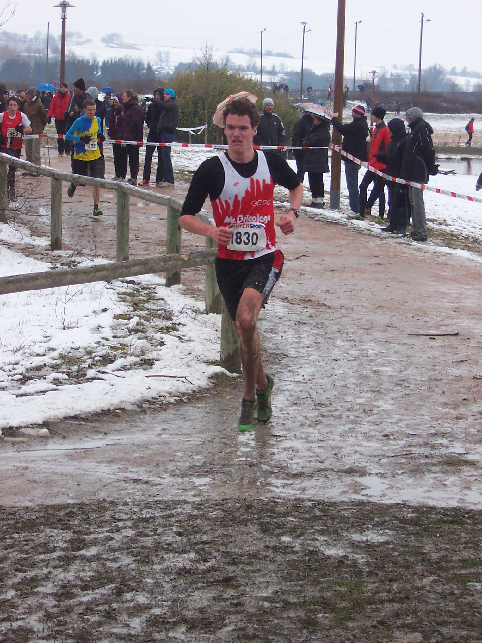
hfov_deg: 11.5
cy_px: 322
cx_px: 241
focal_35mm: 129
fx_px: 2395
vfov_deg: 15.3
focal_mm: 20
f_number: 5.6
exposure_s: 1/250
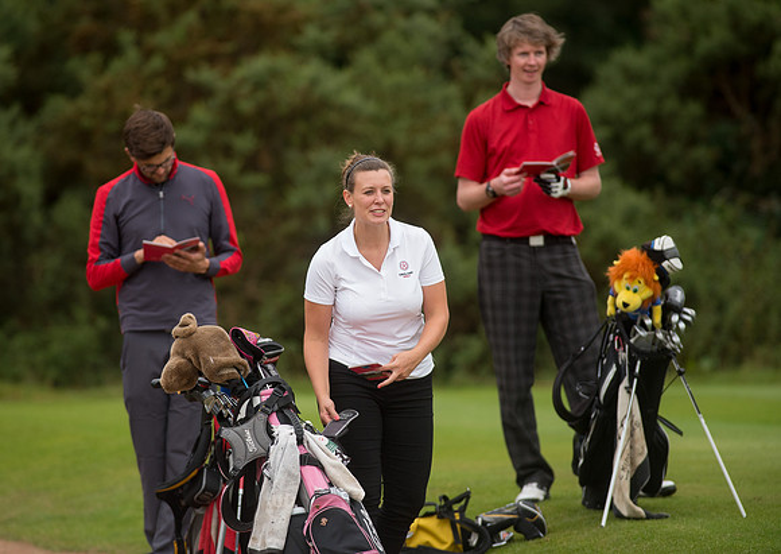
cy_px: 248
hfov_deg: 5.9
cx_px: 331
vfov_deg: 4.2
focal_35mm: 345
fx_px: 7631
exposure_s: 1/3200
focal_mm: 300
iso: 800
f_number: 4
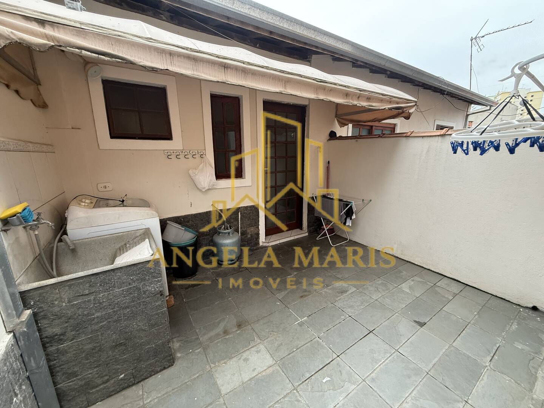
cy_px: 204
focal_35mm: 14
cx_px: 272
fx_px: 220
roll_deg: +1.5
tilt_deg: -12.4
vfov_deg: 85.7
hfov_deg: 102.1
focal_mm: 2.22
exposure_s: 1/99
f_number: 2.2
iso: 250
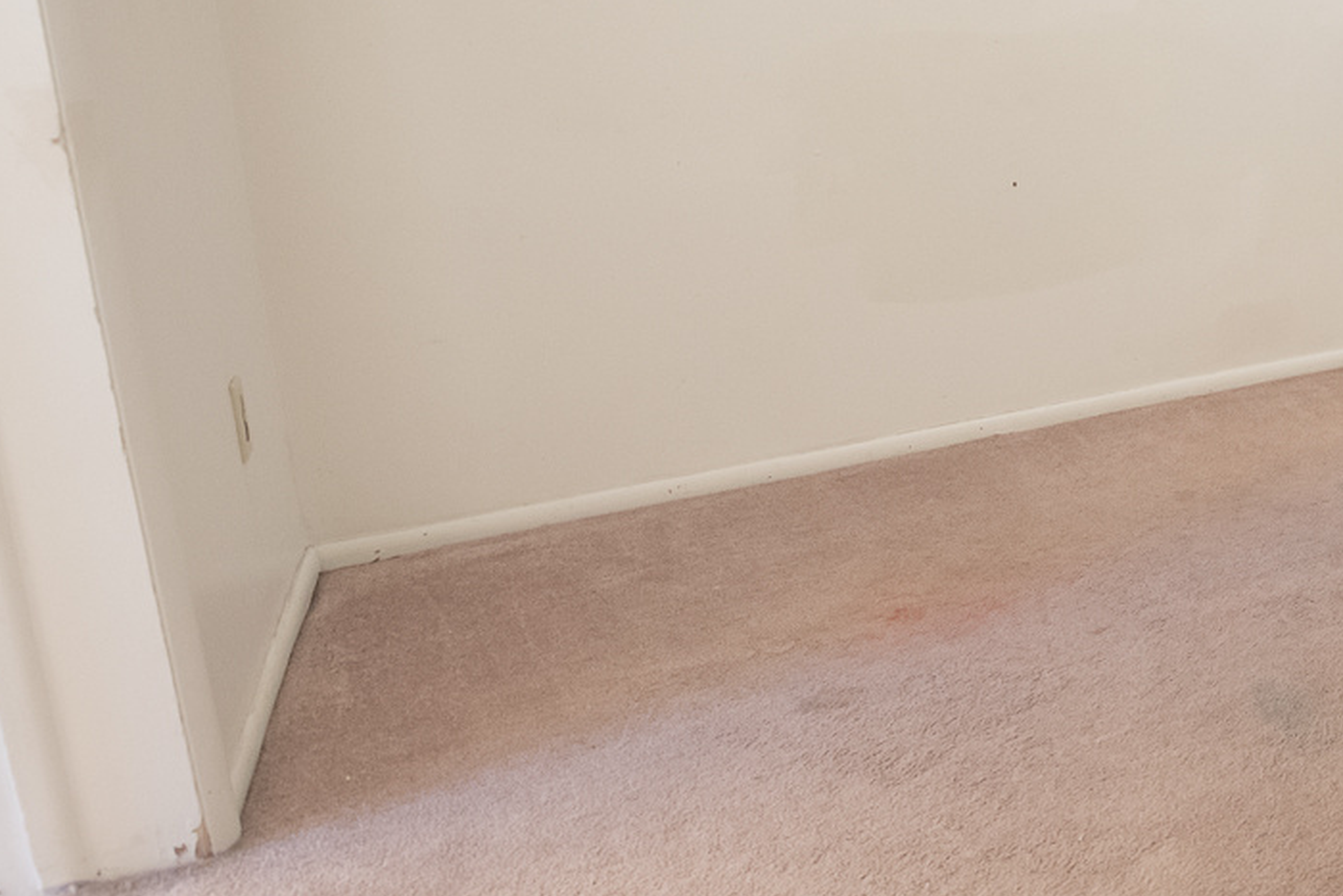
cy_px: 178
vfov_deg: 35.7
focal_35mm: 36
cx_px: 1638
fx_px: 1343
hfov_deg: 38.2
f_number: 3.5
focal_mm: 14
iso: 1000
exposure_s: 1/40
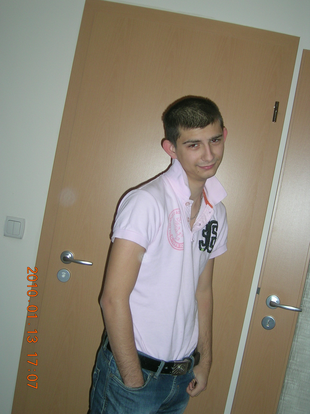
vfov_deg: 42.9
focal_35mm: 44
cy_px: 207
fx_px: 525
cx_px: 155
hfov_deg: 32.9
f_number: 3
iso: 60
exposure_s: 1/60.1
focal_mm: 6.7
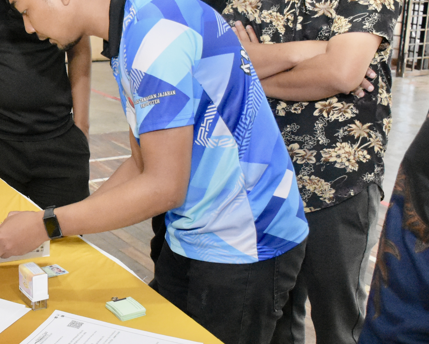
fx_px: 838
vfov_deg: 23.1
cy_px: 158
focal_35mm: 66
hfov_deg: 27.2
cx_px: 7
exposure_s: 1/250
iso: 5000
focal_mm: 18
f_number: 3.5
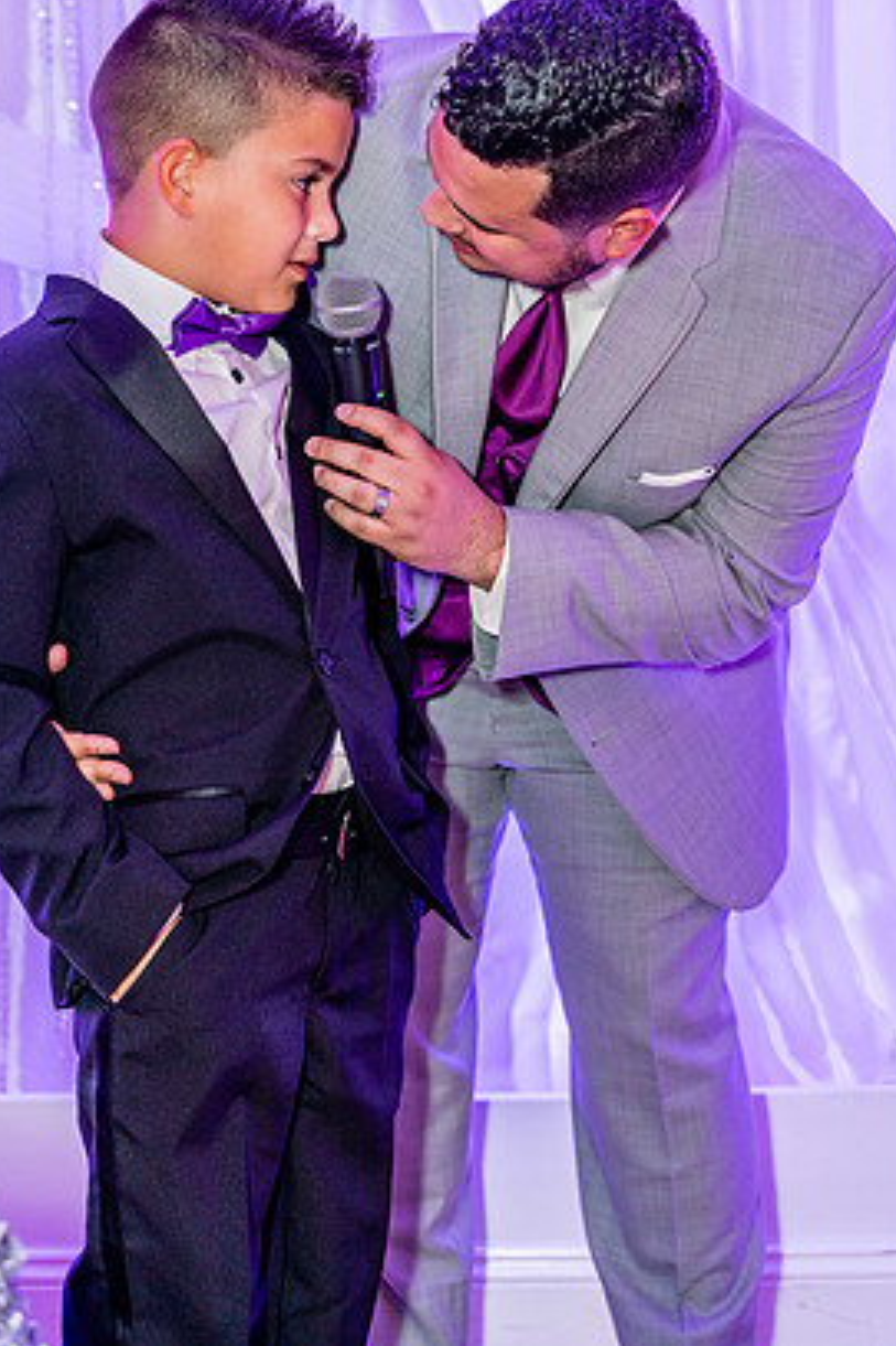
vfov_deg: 24.5
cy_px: 605
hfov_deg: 16.4
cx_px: 427
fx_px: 3101
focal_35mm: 83
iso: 2000
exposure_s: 1/125
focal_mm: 75
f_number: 4
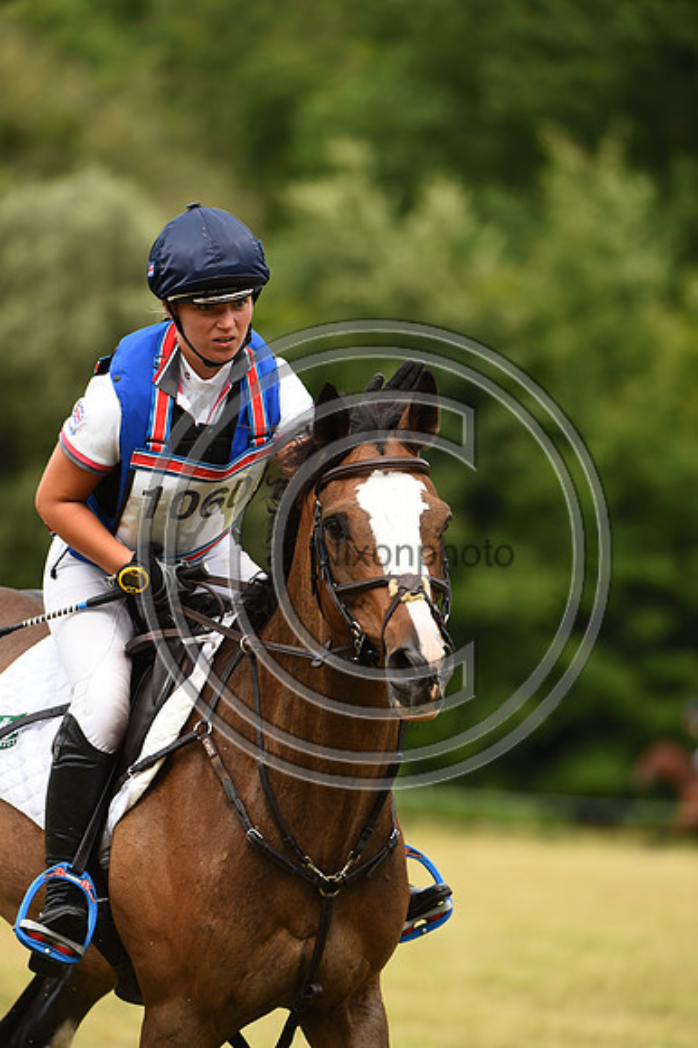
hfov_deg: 4.4
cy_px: 524
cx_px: 349
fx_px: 9026
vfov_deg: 6.7
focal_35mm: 310
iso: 560
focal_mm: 310
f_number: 5.6
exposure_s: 1/1250
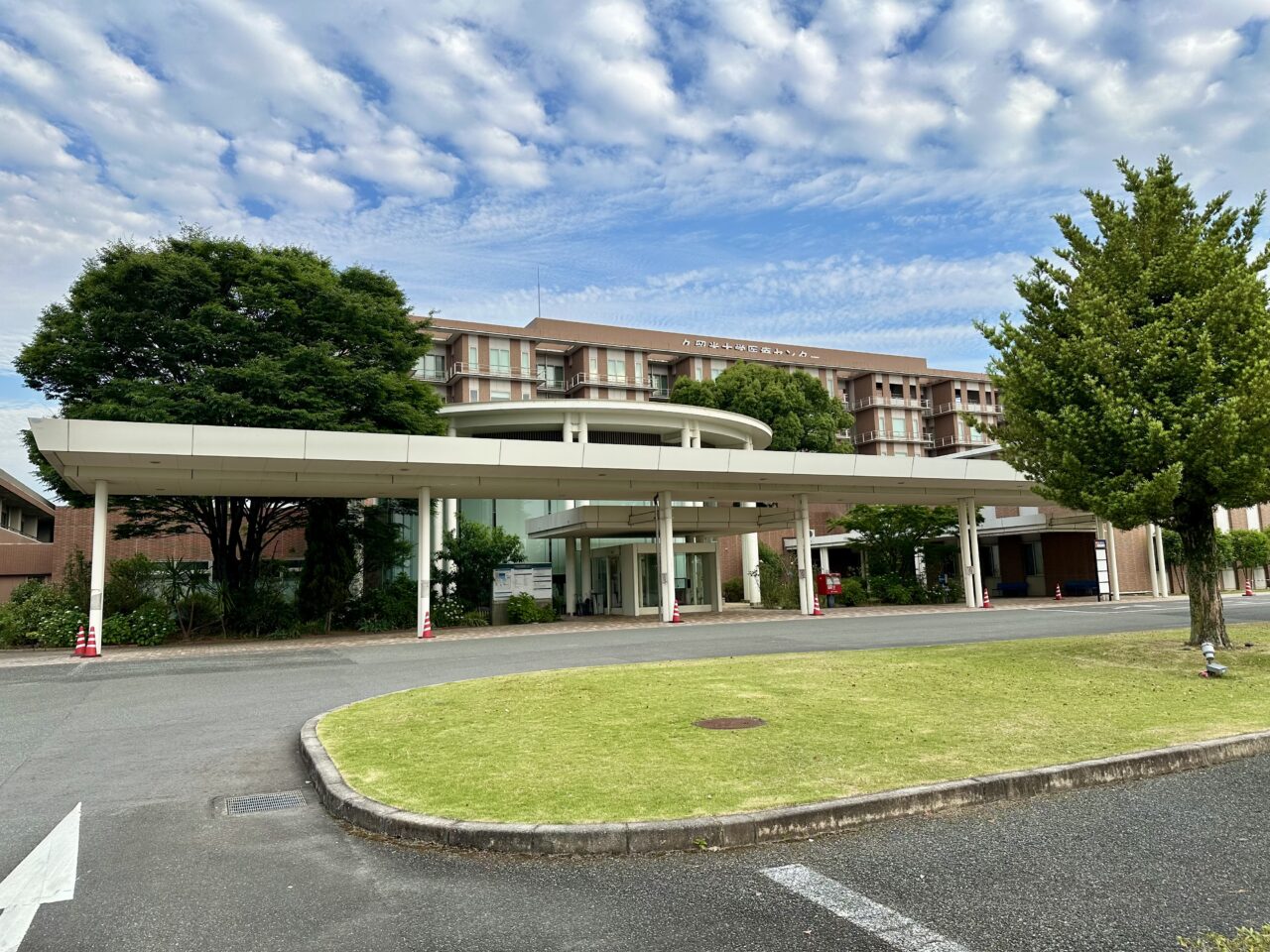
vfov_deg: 56.8
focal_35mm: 24
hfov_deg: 71.6
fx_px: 881
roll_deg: +2.4
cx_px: 635
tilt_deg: +6.6
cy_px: 476
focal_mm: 6.86
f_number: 1.78
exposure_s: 1/1845
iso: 80
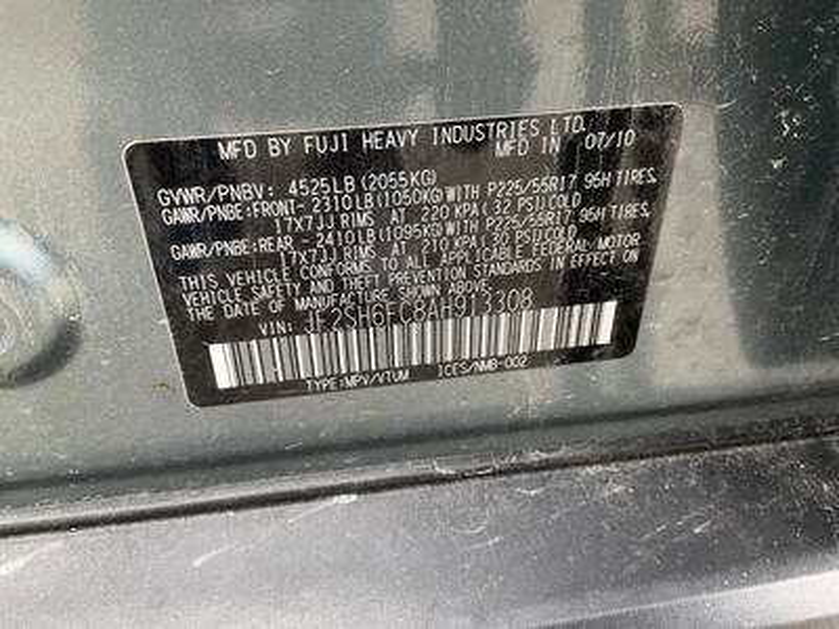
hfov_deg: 61.7
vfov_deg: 48.2
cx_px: 420
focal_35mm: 29
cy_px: 314
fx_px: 703
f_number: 1.8
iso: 64
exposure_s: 1/122
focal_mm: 3
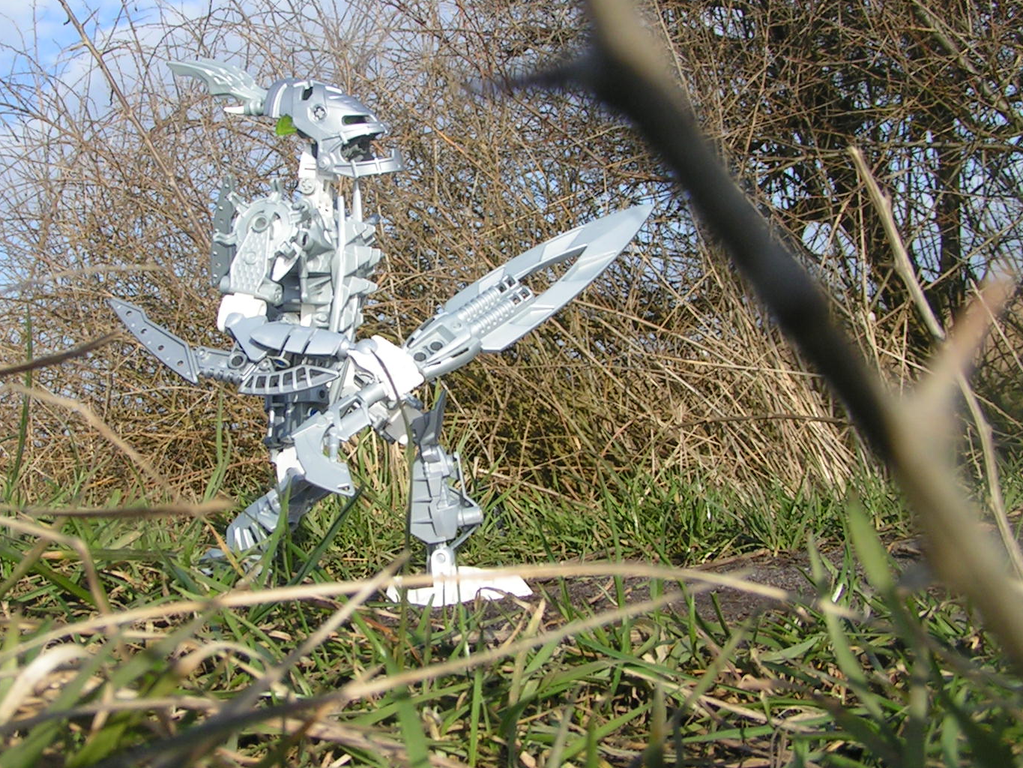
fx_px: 1685
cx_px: 357
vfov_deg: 25.6
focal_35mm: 57
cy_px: 344
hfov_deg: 33.5
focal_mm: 5.8
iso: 50
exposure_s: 1/320
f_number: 5.6
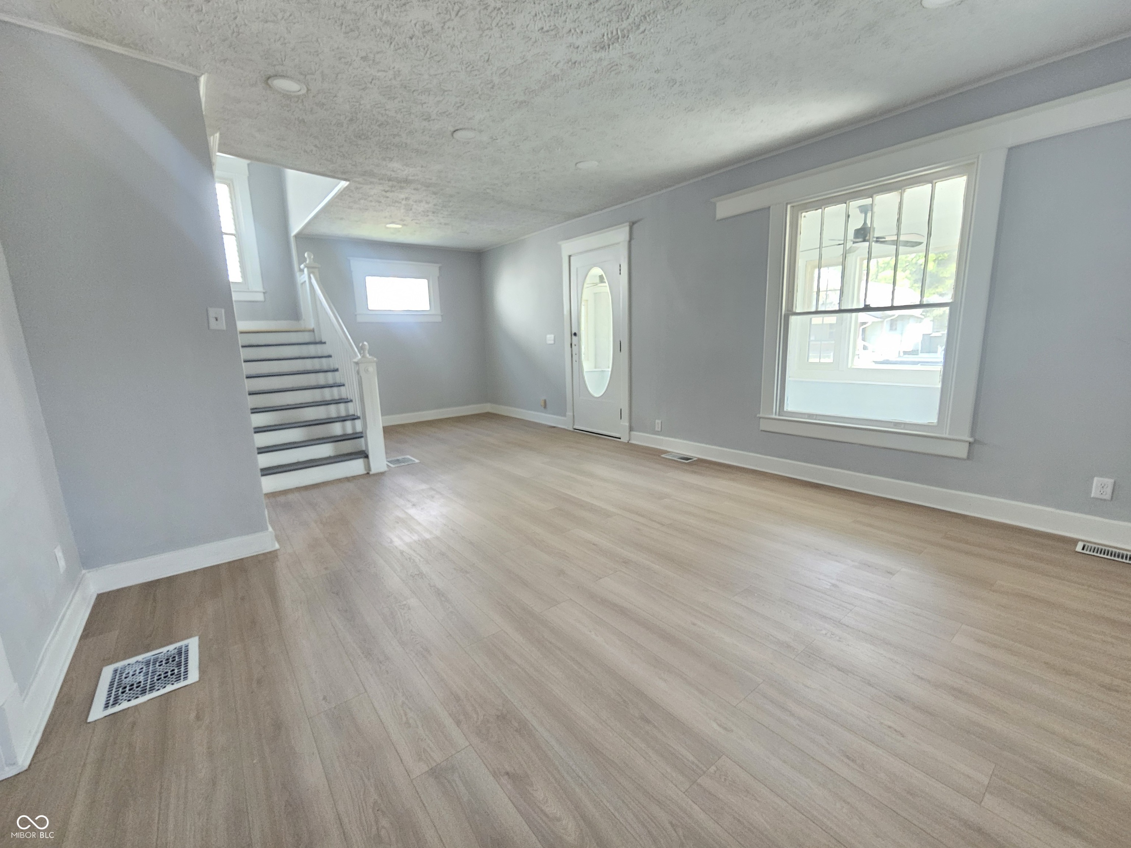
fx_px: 425
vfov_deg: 89.9
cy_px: 424
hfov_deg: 106.2
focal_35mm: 13
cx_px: 566
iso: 320
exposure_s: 1/40
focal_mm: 2.2
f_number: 2.2
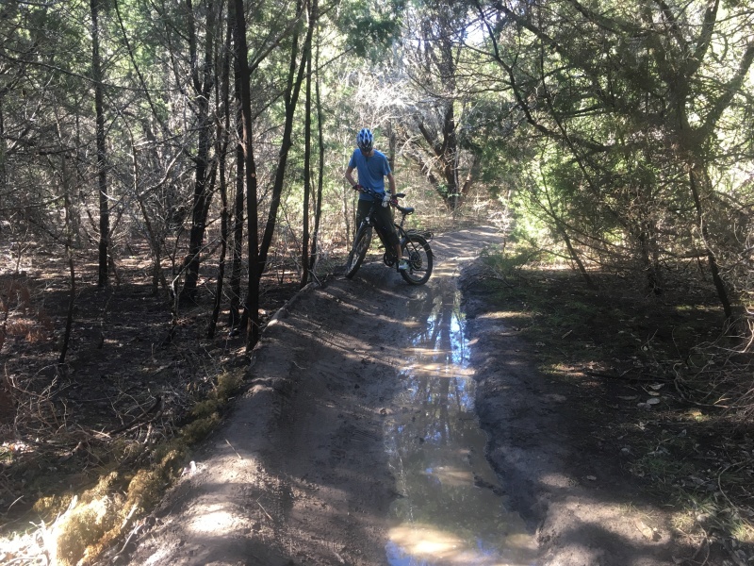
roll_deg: +0.9
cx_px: 377
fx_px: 632
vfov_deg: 48.2
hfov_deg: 61.7
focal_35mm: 29
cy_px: 283
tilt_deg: -10.3
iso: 32
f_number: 2.2
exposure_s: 1/30
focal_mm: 4.15
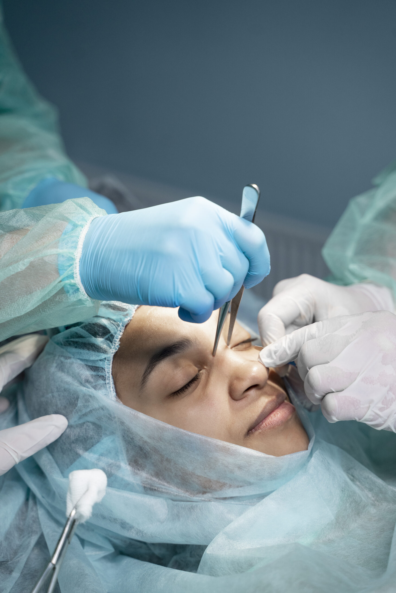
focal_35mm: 75
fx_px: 1237
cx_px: 198
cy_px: 296
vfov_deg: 27.0
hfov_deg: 18.2
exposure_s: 1/200
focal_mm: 75
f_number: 3.5
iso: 1600
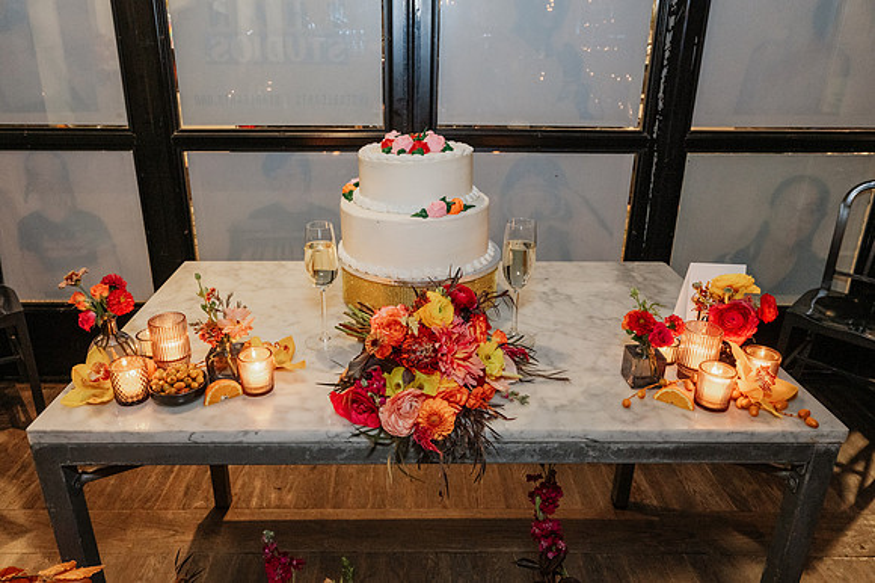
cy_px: 279
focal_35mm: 26
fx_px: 621
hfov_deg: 70.3
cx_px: 413
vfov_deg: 50.2
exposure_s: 1/40
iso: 5000
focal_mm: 24
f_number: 6.3
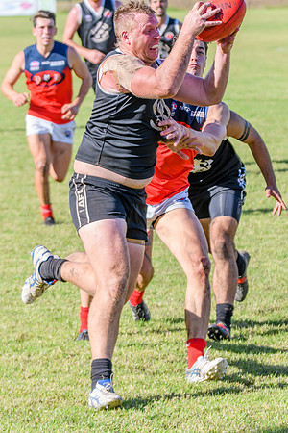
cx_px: 102
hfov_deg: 6.1
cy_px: 216
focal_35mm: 225
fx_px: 2700
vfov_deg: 9.1
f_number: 6.3
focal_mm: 150
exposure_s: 1/2000
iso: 800
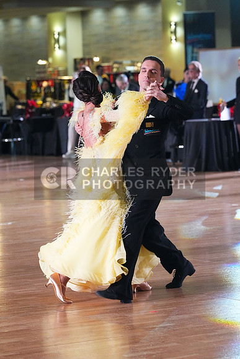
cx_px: 120
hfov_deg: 8.5
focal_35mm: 162
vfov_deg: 12.7
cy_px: 180
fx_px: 1619
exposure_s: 1/400
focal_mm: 162
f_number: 5.6
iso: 10000
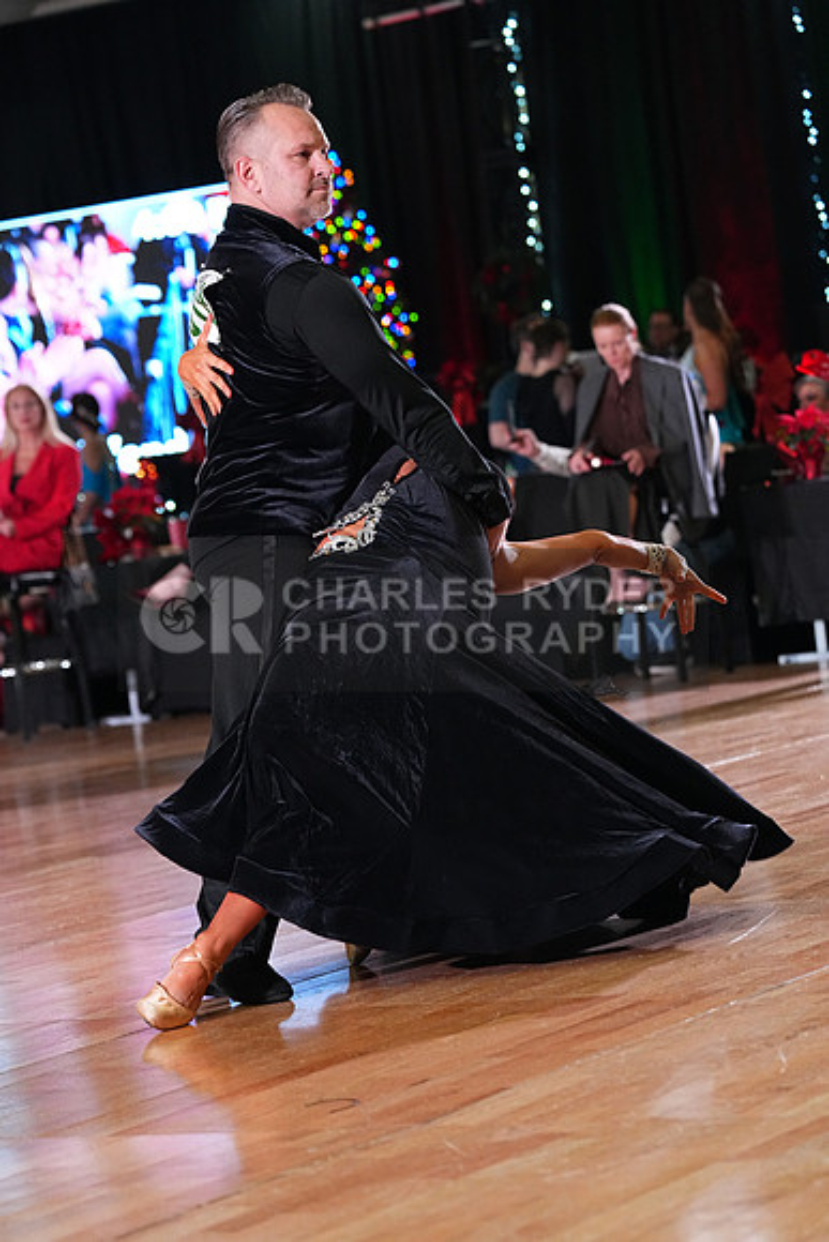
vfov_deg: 18.9
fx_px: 3728
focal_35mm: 108
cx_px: 414
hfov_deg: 12.7
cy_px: 621
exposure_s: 1/400
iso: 6400
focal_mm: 108
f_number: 4.5
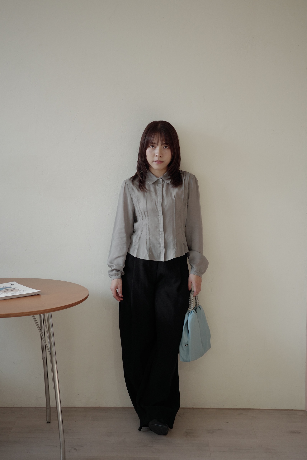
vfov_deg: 39.6
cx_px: 154
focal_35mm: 50
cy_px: 230
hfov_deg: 27.0
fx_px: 640
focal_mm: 26
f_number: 2.8
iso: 320
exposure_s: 1/500
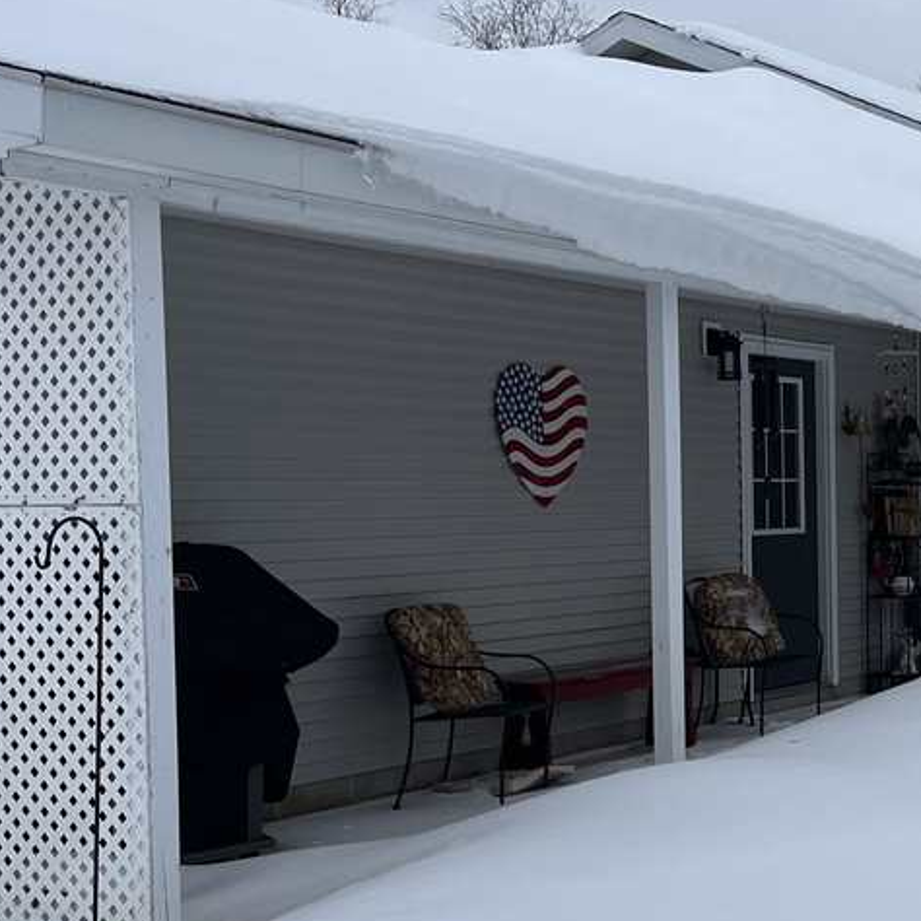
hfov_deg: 25.3
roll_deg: +1.4
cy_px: 515
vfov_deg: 27.7
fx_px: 1866
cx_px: 1059
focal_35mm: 62
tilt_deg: +0.2
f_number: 1.6
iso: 50
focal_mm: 5.1
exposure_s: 1/1862
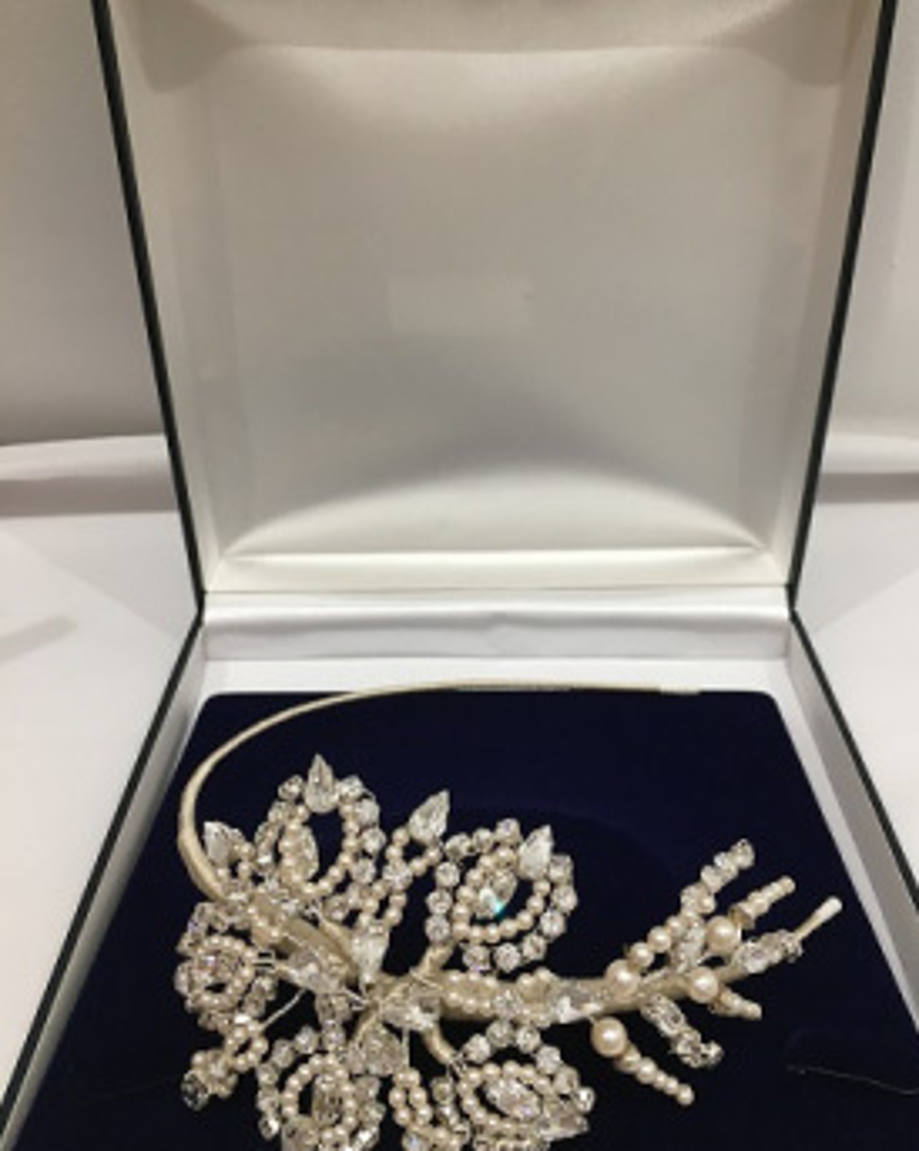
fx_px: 1123
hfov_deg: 44.5
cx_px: 500
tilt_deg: -30.7
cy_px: 564
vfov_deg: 54.2
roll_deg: +1.0
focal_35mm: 33
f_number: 2.2
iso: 80
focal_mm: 4.15
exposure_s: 1/33
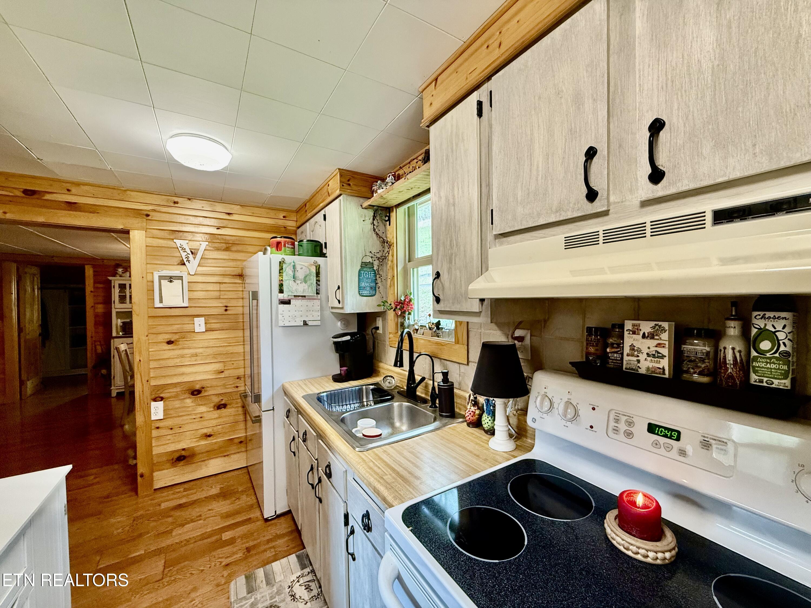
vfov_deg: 85.7
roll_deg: +0.7
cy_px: 304
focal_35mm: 14
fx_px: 328
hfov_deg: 102.1
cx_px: 406
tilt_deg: -1.0
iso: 400
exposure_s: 1/120
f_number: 2.2
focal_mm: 2.22
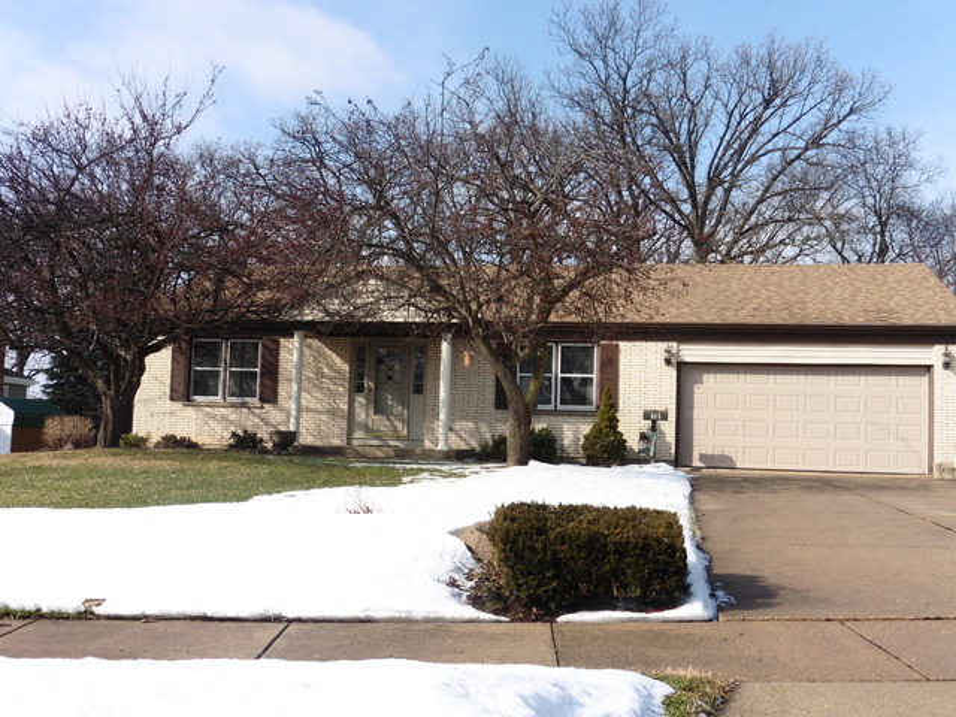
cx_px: 478
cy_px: 358
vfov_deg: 36.8
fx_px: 1077
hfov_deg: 47.9
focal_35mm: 39
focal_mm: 6.9
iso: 100
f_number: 5
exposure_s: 1/640
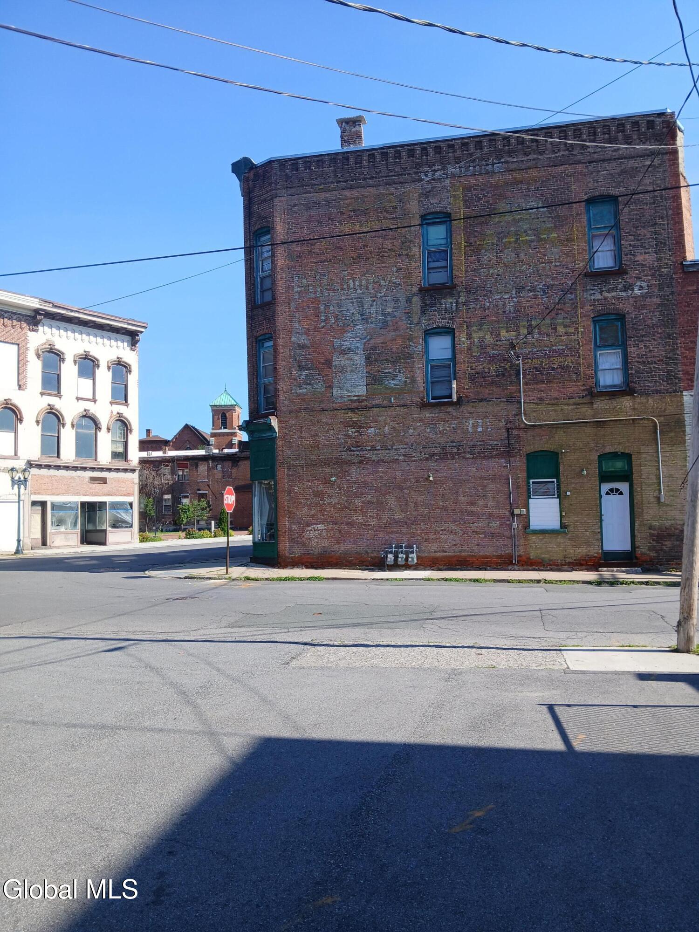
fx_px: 700
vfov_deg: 67.3
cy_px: 466
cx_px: 350
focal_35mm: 26
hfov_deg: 53.1
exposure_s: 1/315
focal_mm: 3.98
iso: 20
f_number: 1.8
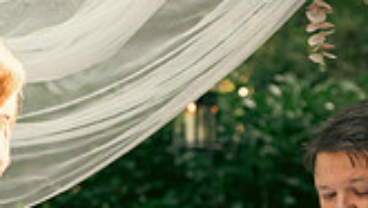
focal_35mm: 229
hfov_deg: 9.4
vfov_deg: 5.3
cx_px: 196
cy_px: 252
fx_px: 2236
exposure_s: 1/160
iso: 320
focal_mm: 62
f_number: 3.5
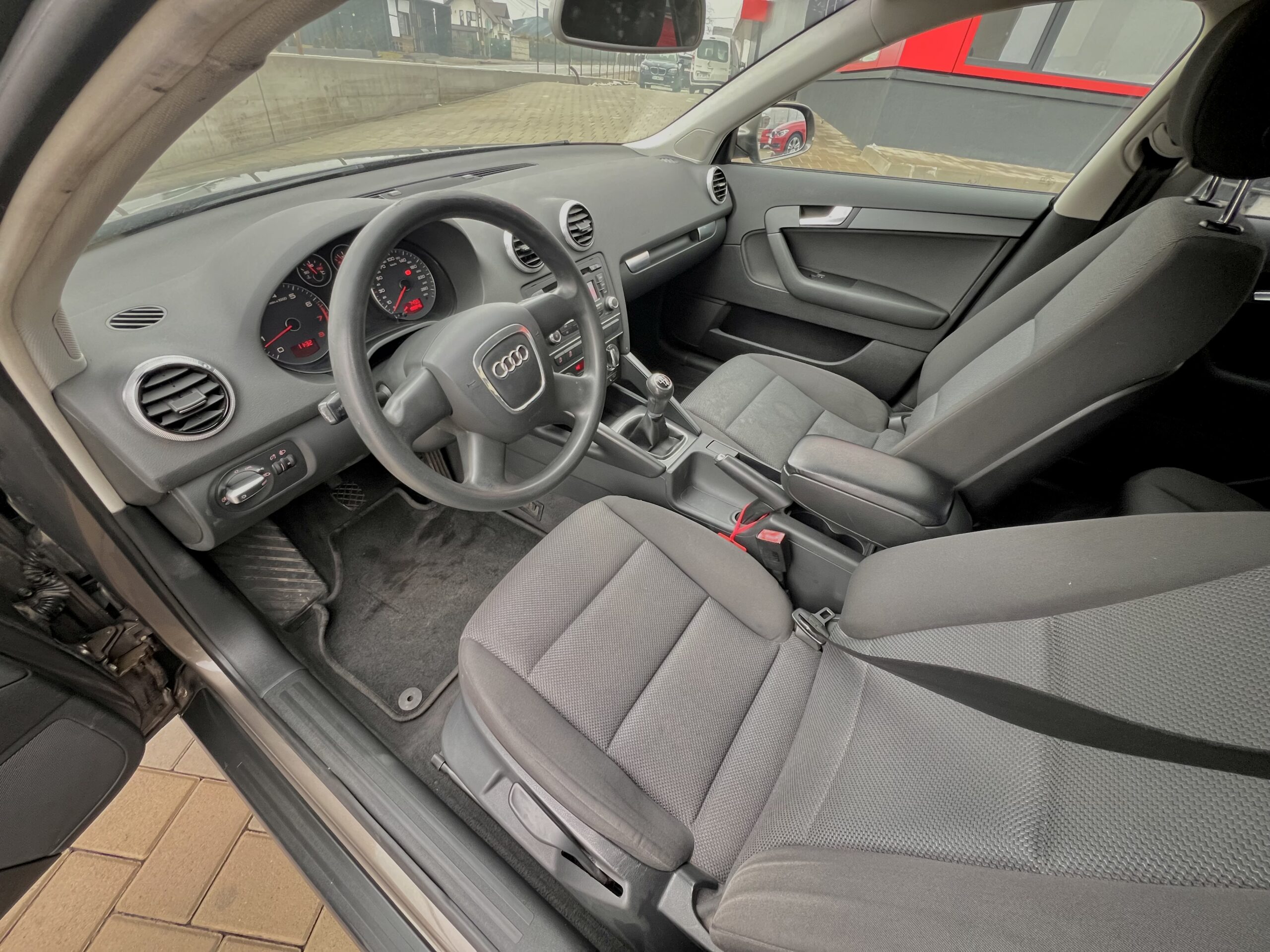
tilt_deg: -38.3
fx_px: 477
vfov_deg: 89.9
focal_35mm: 13
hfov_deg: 106.2
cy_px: 476
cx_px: 635
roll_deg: -7.0
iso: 250
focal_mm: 1.57
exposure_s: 1/98
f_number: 1.8
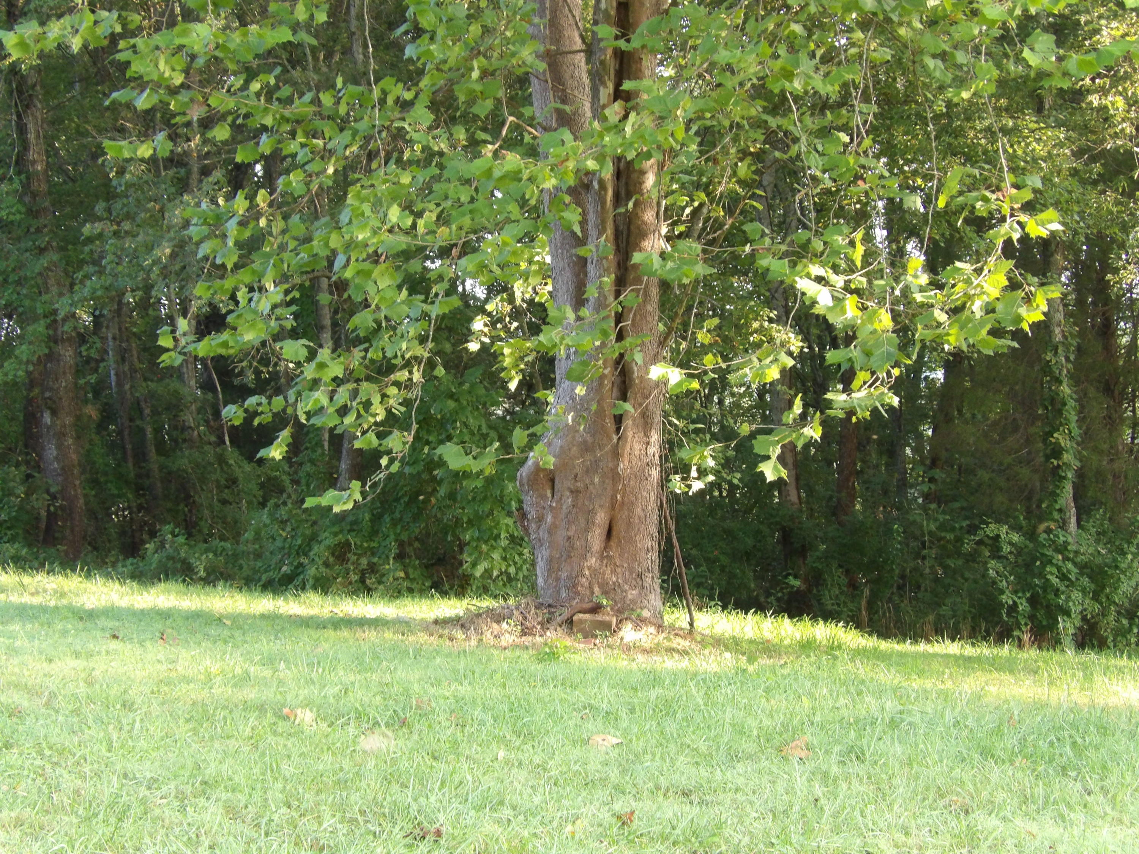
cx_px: 570
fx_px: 2369
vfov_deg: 20.4
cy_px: 427
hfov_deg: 27.0
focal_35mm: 72
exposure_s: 1/60
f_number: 4.1
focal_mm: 13
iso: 459
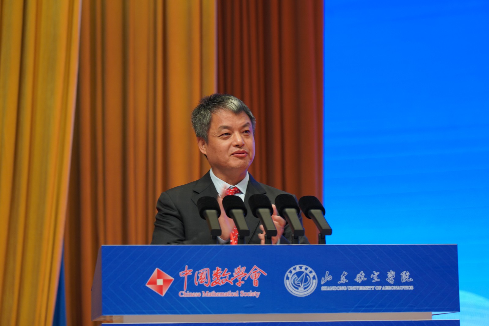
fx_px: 1426
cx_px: 244
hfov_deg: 19.5
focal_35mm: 105
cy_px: 163
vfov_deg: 13.0
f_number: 5
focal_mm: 105
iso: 1000
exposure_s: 1/100
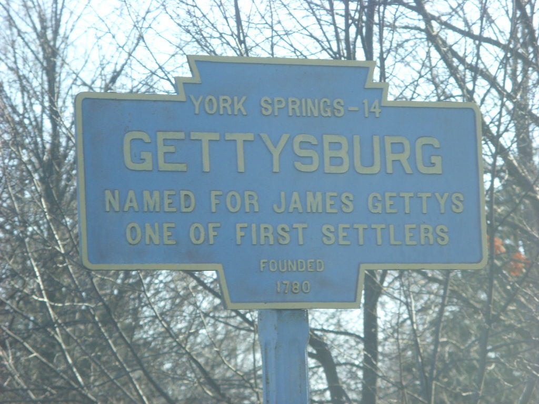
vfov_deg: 7.8
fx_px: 2958
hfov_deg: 10.4
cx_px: 270
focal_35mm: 190
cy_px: 202
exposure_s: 1/114
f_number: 4.6
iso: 50
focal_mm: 31.5
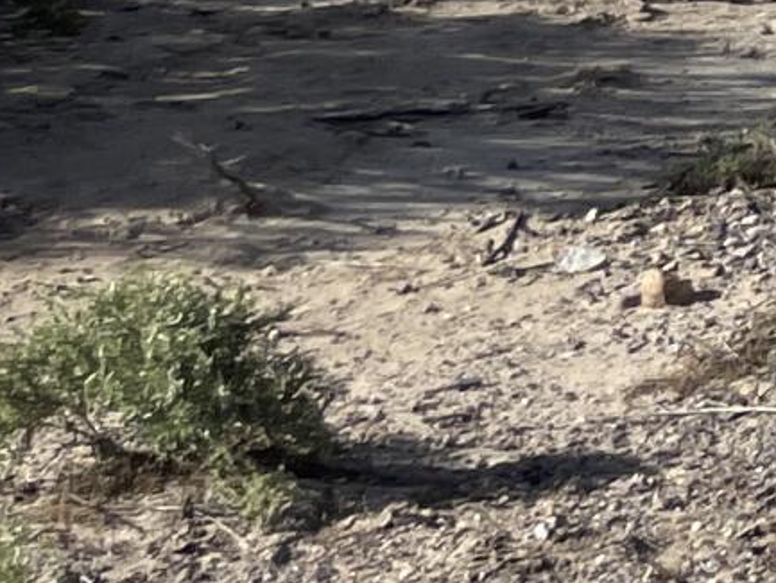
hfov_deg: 8.9
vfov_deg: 7.8
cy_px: -694
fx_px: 4036
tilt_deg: -3.5
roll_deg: +4.3
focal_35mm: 180
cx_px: 2324
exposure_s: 1/4651
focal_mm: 4.2
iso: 32
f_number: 1.6
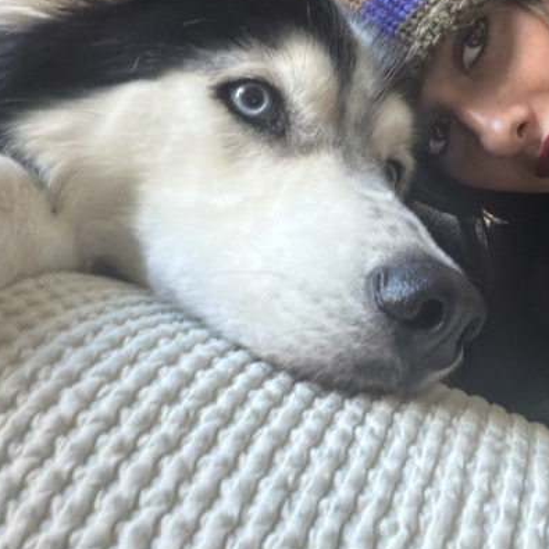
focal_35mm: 36
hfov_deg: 44.7
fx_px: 646
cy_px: 233
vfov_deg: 45.9
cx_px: 403
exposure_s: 1/100
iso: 1000
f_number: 1.9
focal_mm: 2.71
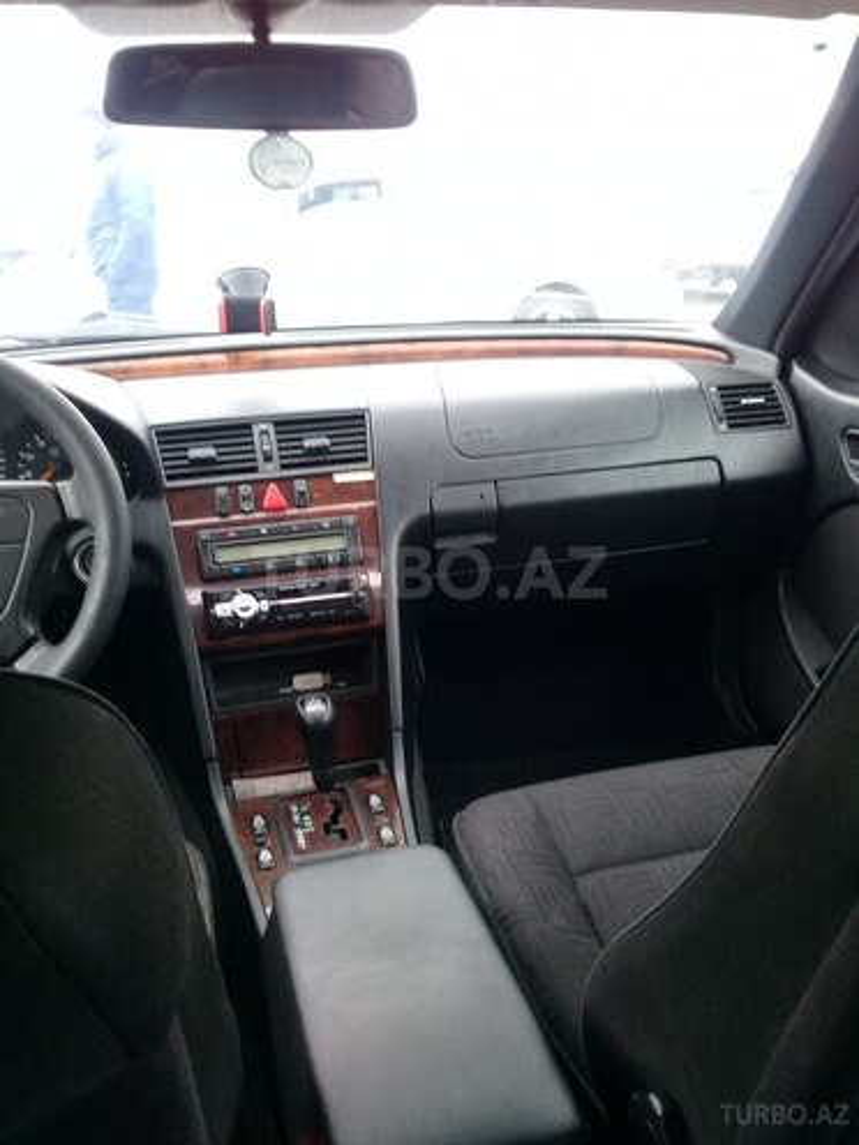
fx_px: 1026
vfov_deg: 58.4
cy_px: 572
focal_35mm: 31
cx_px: 430
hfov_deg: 45.4
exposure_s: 1/33
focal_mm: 3.3
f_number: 2.2
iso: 64
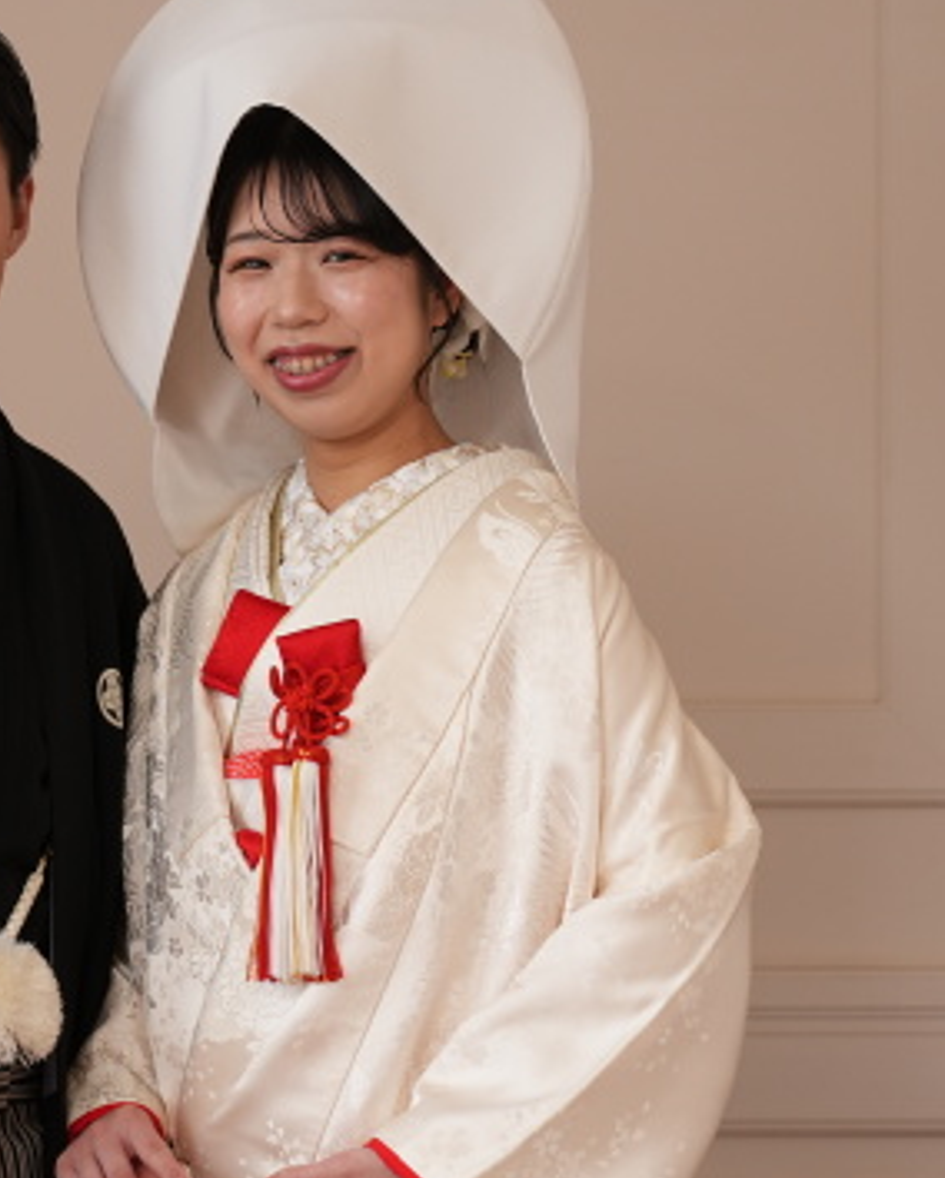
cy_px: 521
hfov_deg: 14.2
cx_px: 160
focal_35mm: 108
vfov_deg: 17.8
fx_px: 3769
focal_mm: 51
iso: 400
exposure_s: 1/100
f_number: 4
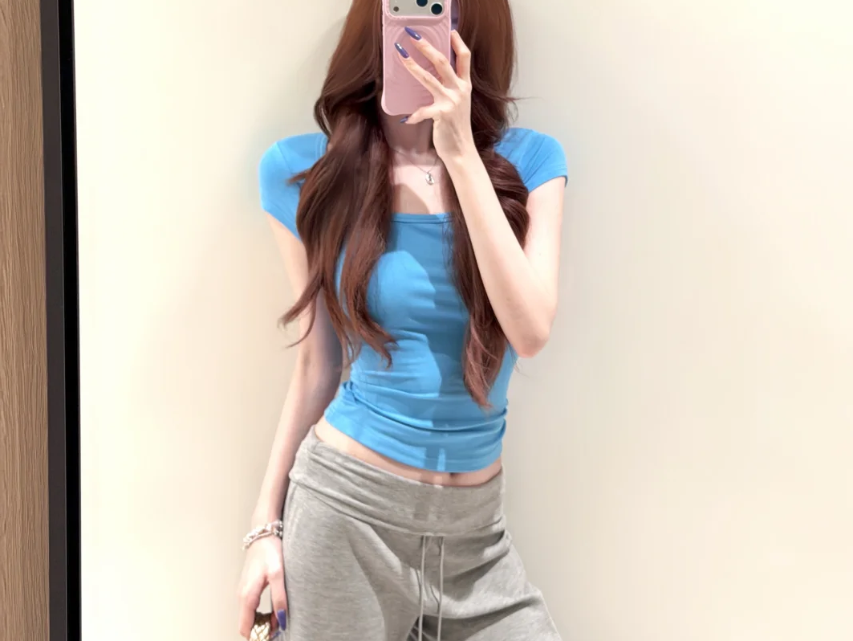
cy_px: 225
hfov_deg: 29.8
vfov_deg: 22.5
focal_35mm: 65
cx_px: 433
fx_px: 1602
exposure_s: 1/33
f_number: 1.78
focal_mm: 6.76
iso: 320
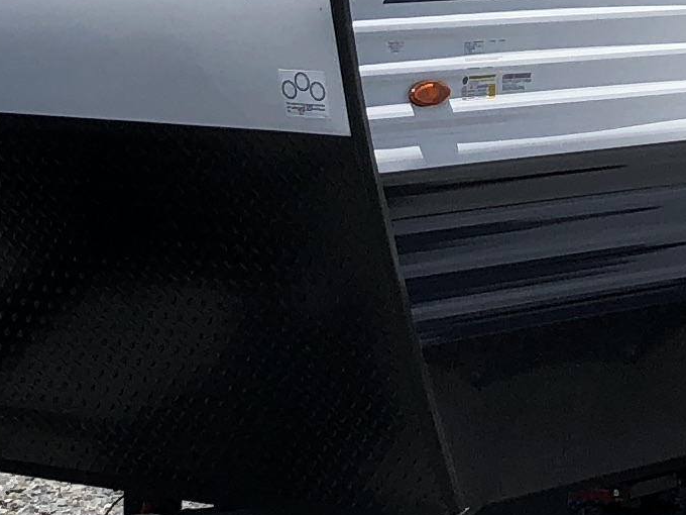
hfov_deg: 11.5
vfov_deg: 8.8
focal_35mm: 166
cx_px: 954
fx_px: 3290
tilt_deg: +2.0
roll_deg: +1.2
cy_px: -198
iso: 20
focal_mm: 3.99
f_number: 1.8
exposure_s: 1/2525
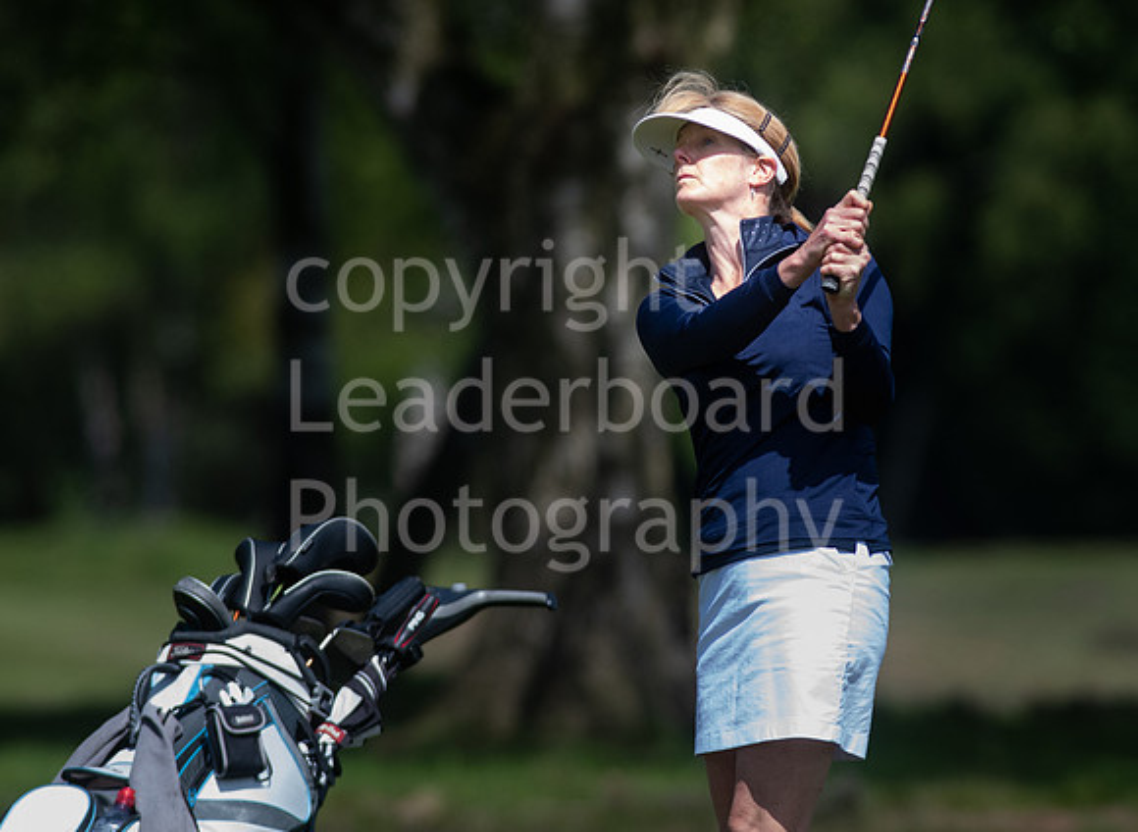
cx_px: 623
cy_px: 329
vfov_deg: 2.5
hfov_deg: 3.5
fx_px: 18868
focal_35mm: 579
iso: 800
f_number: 5
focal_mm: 300
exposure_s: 1/3200
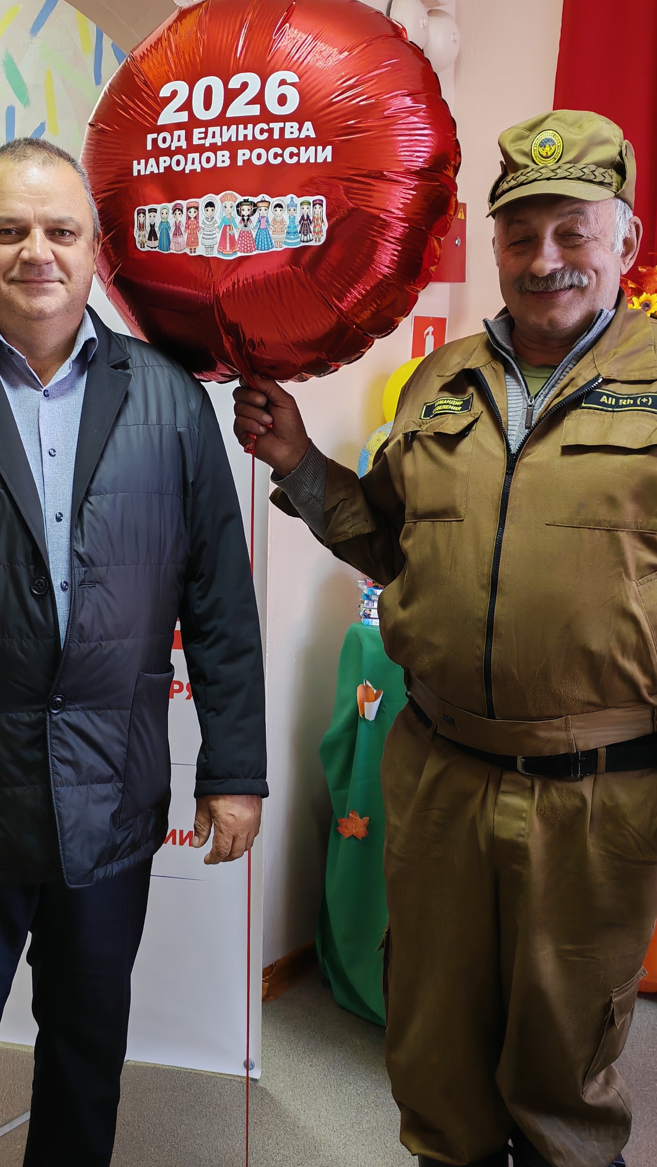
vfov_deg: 48.3
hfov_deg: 28.1
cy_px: 555
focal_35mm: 42
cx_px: 188
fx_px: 1301
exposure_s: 1/100
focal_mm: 6.12
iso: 640
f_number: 1.9
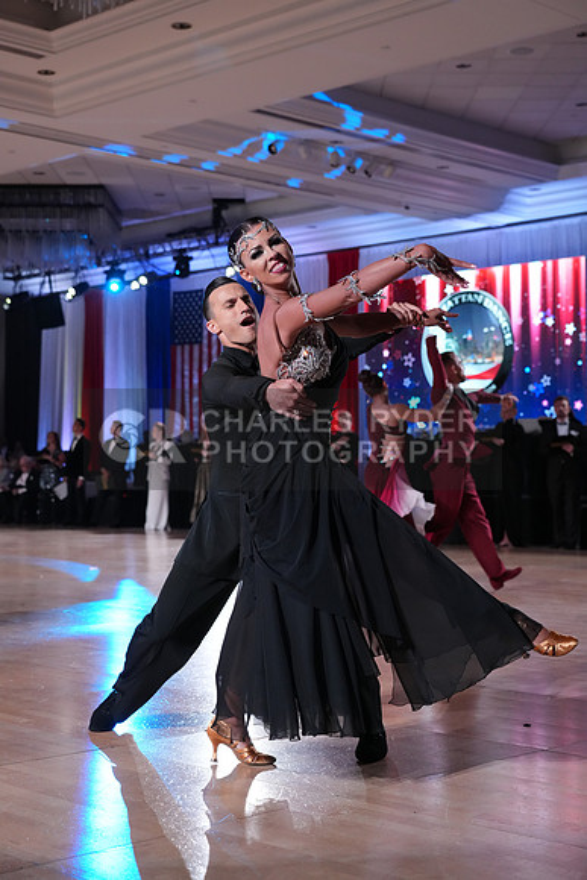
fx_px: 1320
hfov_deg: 25.1
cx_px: 294
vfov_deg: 36.9
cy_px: 440
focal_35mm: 54
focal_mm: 54
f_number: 4
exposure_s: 1/500
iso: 3200
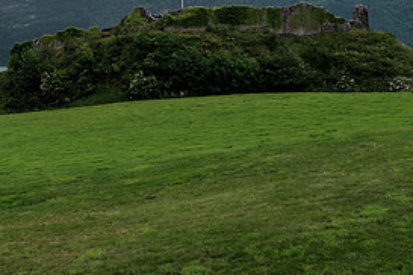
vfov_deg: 25.8
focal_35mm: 51
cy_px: 36
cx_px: 20
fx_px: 585
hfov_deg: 35.8
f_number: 3.6
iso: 320
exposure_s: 1/800
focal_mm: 16
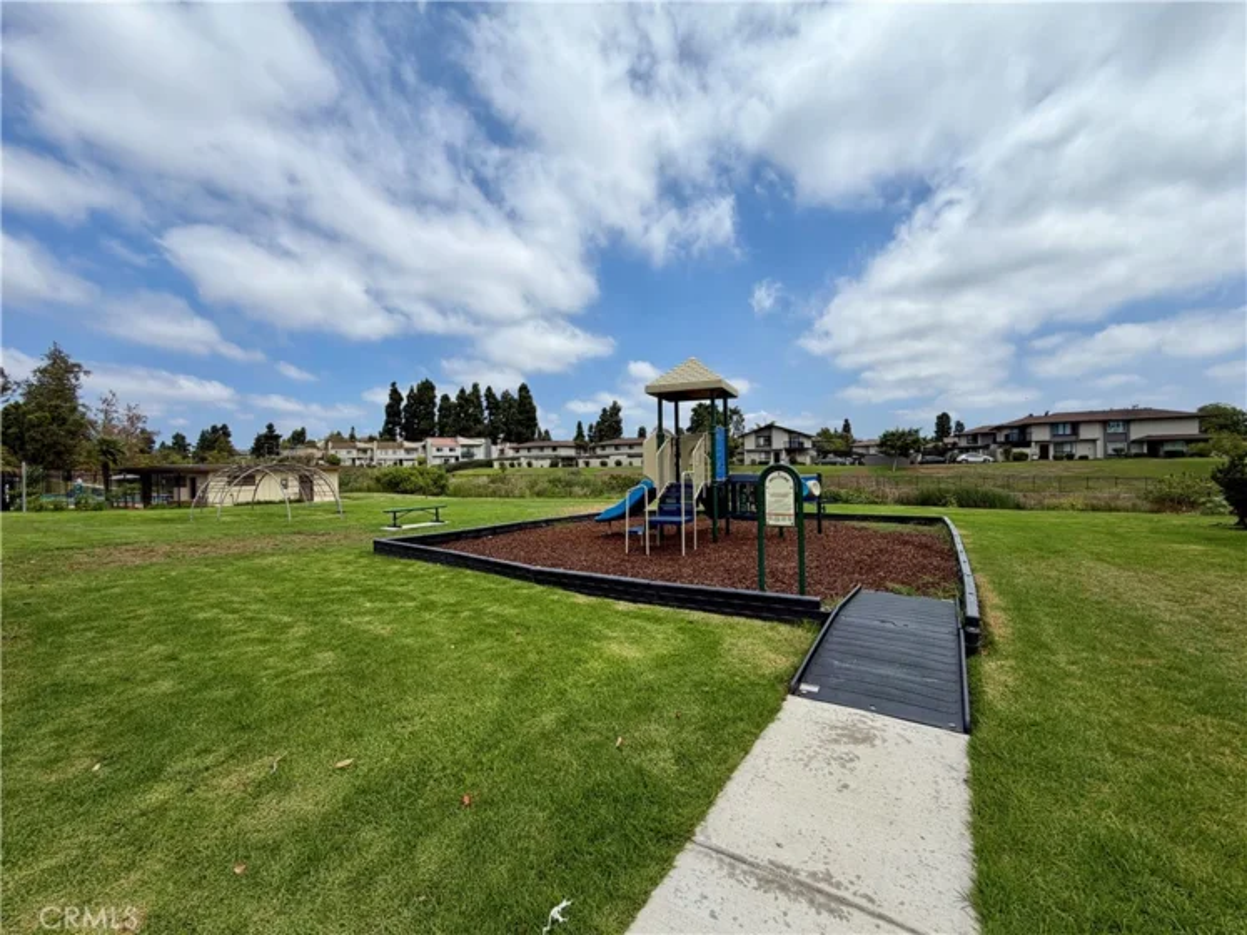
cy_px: 468
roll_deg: -0.4
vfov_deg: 85.7
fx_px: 504
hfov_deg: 102.1
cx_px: 624
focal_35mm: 14
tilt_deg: +2.6
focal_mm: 2.22
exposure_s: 1/1235
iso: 20
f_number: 2.2
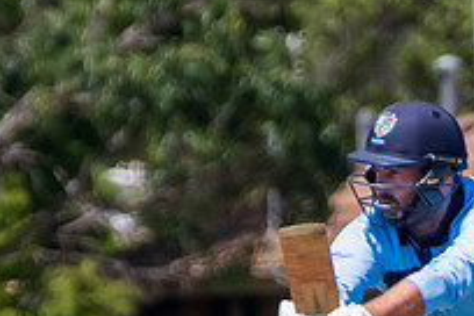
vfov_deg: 0.5
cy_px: 418
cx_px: 260
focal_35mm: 3014
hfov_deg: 0.7
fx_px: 39681
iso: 400
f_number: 6.3
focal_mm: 400
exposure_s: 1/2500
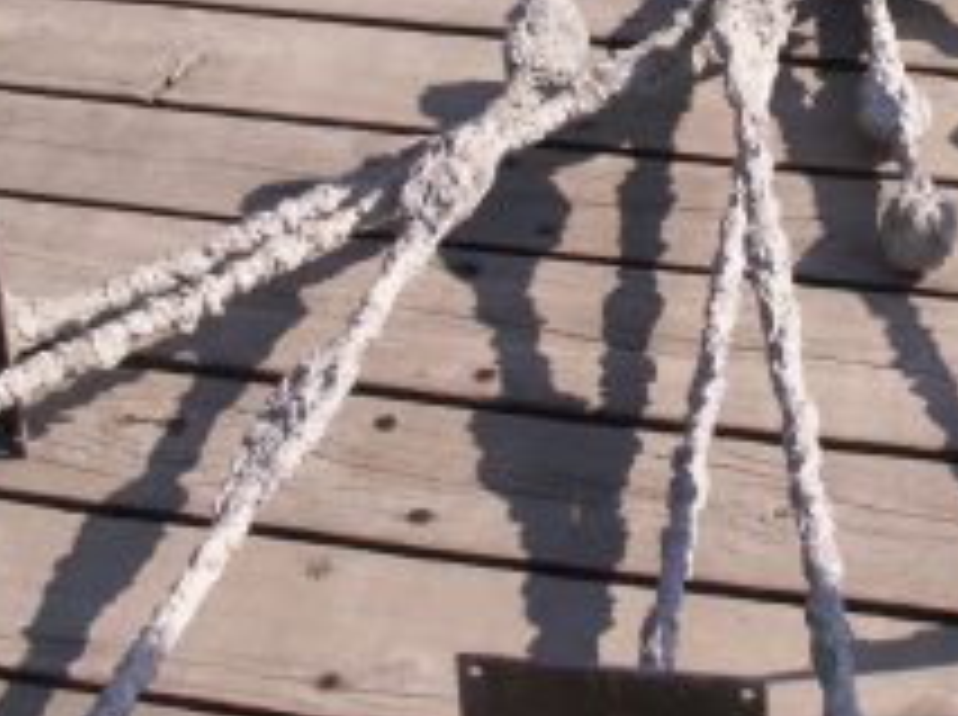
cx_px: 873
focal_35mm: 79
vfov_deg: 18.1
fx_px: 2183
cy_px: -14
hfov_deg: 24.0
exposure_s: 1/200
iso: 50
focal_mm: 5.86
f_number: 7.1
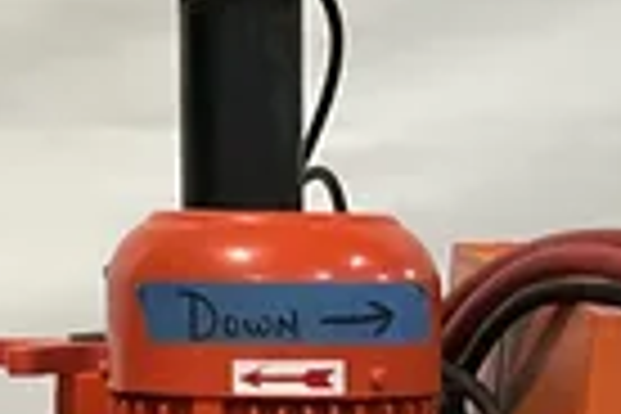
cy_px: 848
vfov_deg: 8.0
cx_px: 472
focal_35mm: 164
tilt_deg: -11.4
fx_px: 2829
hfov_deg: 12.5
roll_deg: -1.1
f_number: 1.8
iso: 250
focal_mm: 3
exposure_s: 1/60
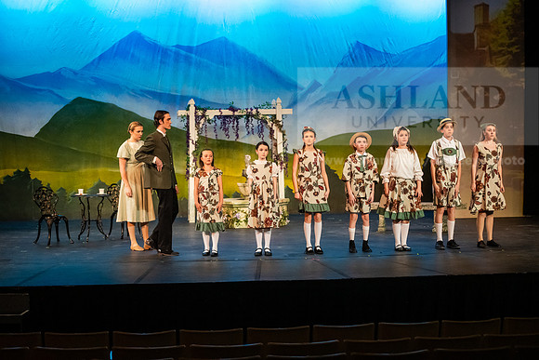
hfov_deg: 28.8
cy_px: 180
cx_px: 270
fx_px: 1048
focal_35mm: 70
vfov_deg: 19.5
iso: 4000
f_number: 3.2
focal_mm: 70
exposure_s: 1/250
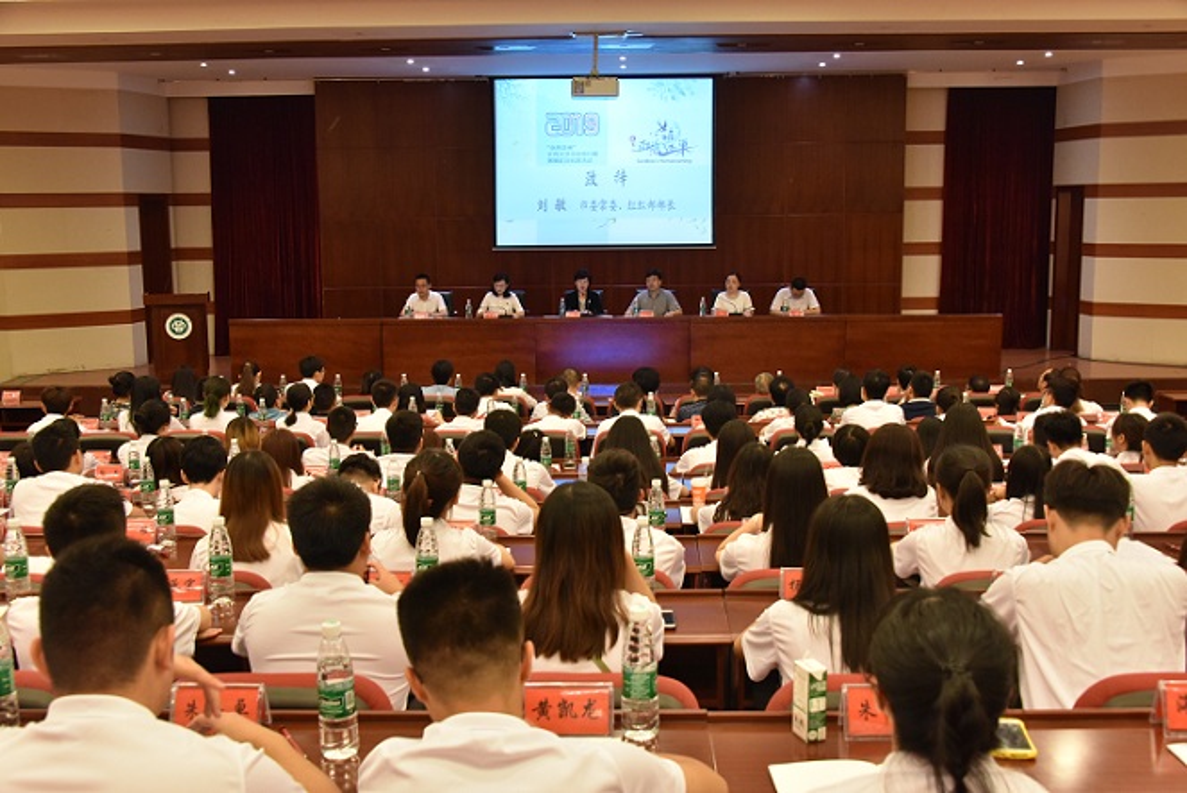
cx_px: 594
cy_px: 396
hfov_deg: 48.4
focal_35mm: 40
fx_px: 1320
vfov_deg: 33.5
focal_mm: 40
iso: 2500
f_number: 8
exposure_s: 1/20
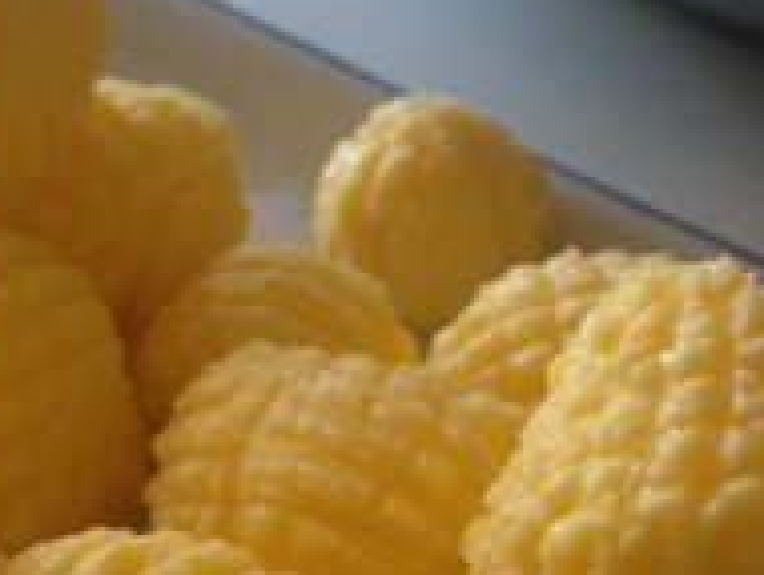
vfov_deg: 13.0
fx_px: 2453
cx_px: 137
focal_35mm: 111
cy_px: 724
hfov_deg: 17.5
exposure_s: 1/40
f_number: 2.4
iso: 50
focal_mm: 4.12
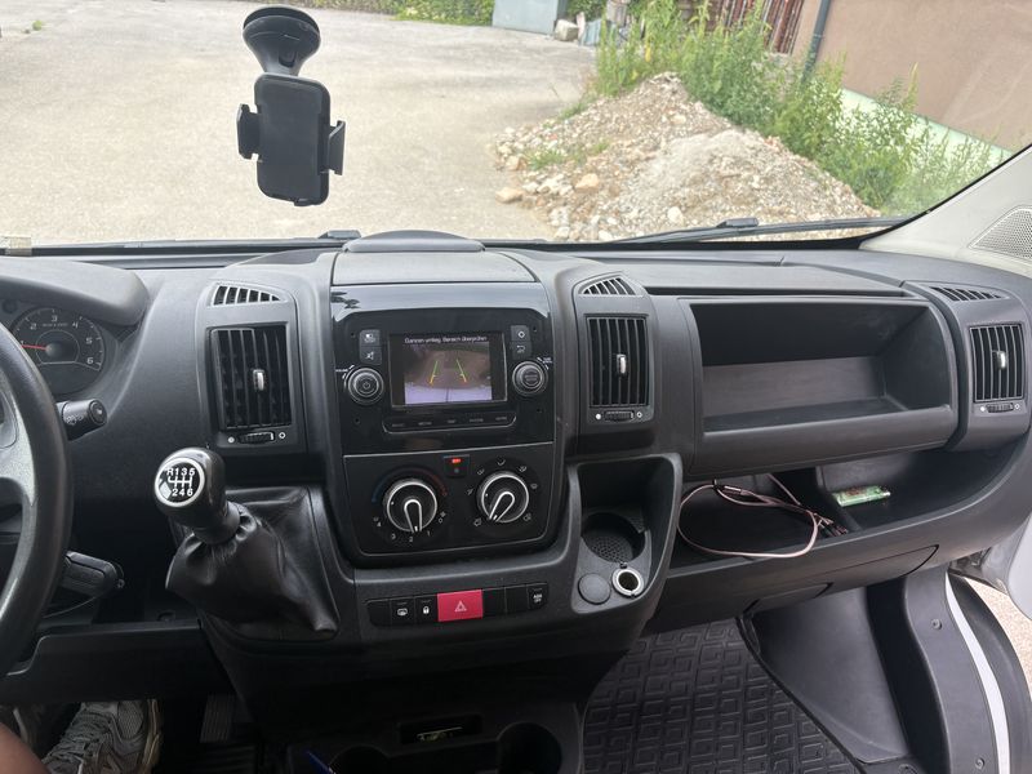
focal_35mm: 26
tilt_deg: -30.5
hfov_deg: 67.3
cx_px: 516
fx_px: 775
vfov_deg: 53.1
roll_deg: -4.7
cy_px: 387
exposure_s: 1/237
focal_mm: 5.96
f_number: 1.6
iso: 40
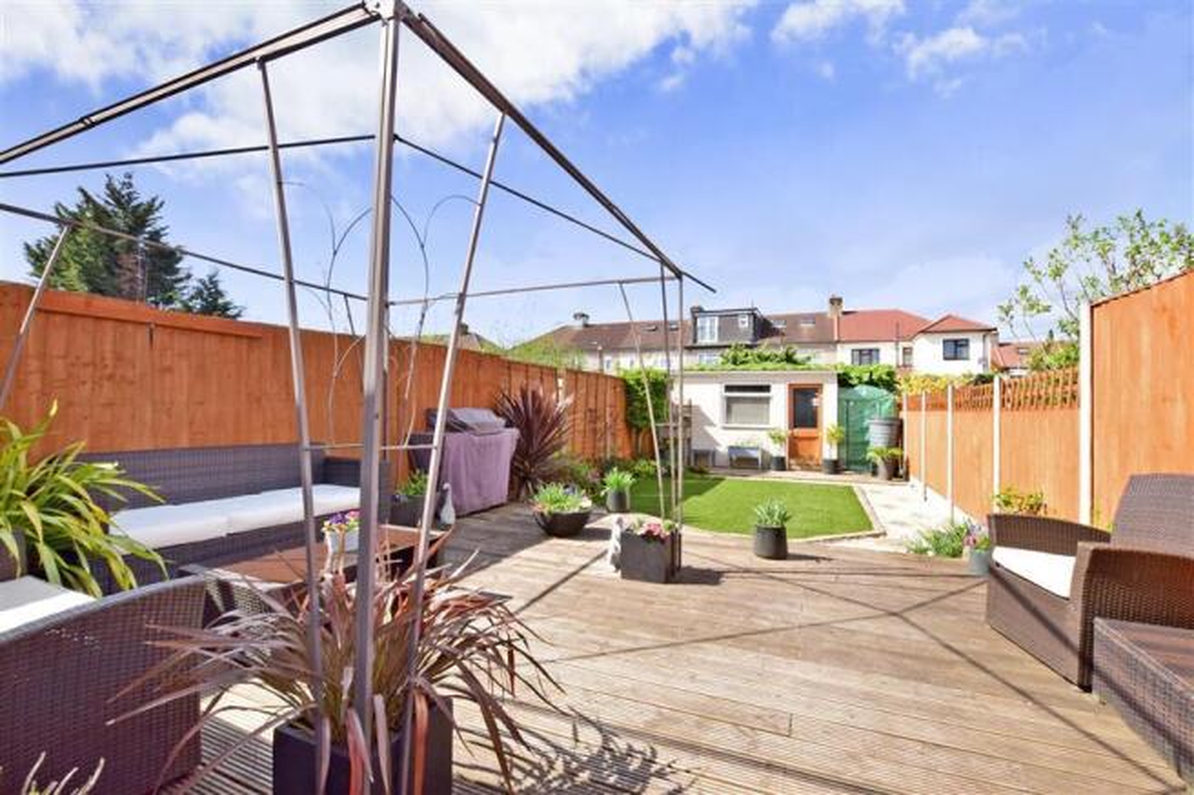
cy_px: 398
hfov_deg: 100.4
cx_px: 597
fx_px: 497
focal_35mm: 15
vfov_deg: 77.3
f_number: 22
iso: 400
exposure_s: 1/100
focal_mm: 10
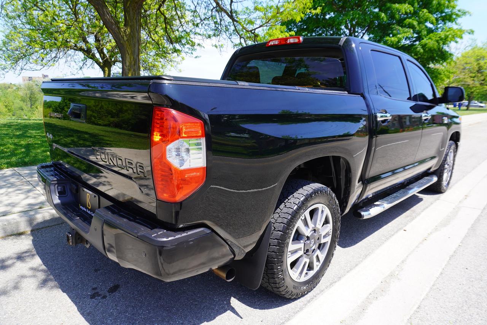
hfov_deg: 73.7
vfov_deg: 53.2
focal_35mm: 24
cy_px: 162
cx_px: 244
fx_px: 325
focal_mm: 16
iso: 100
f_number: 7.1
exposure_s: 1/100
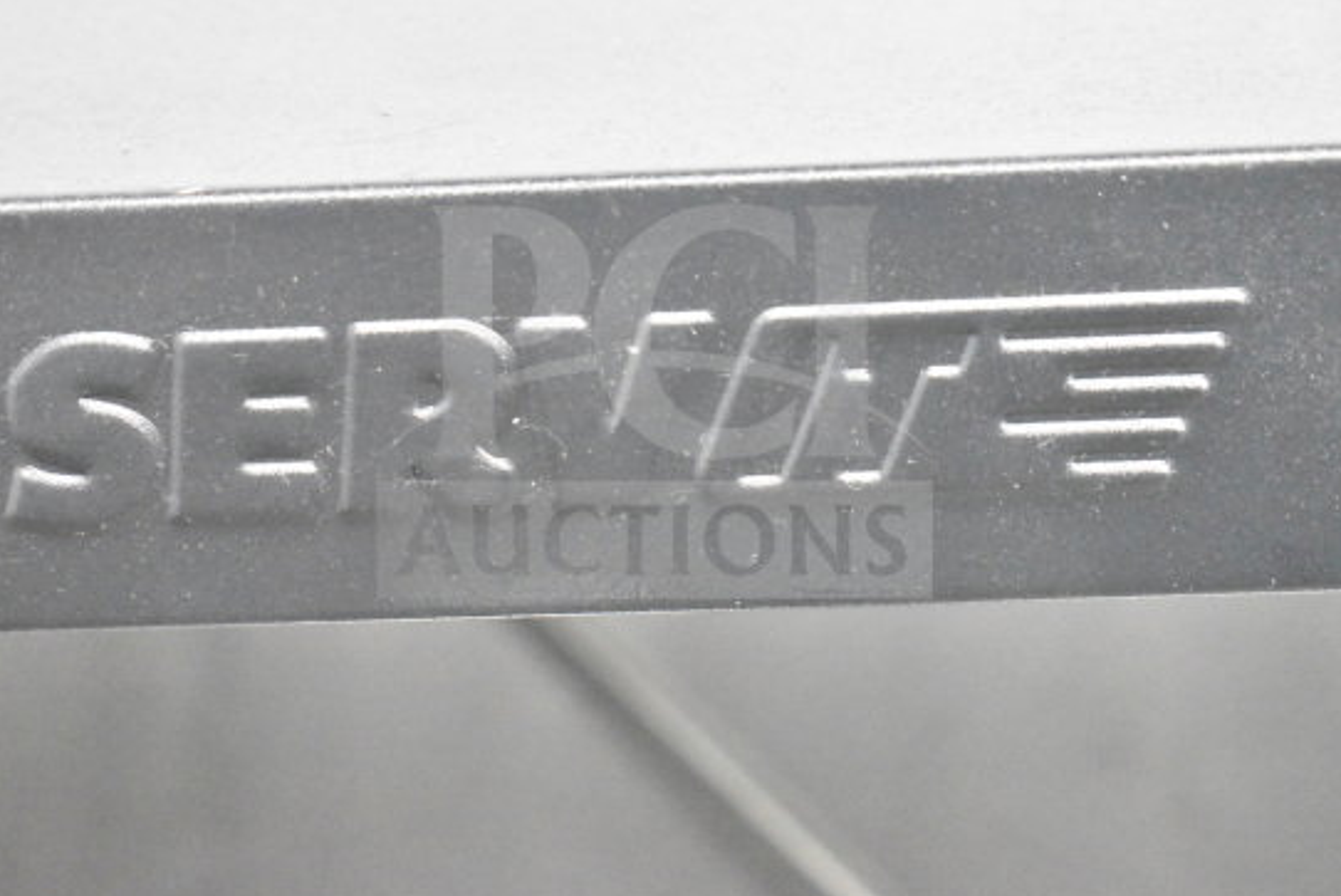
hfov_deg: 25.0
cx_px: 653
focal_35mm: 81
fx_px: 3019
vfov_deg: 16.9
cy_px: 402
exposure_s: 1/80
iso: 22800
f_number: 5.3
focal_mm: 48
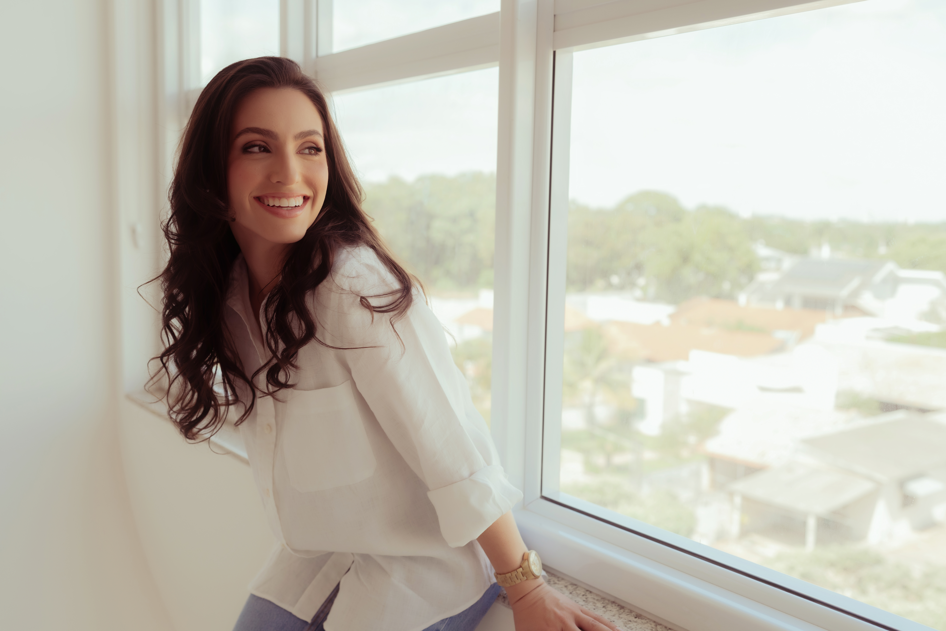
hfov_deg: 54.4
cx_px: 473
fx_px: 920
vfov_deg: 37.9
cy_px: 316
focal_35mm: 35
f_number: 3.2
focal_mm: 35
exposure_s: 1/160
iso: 400
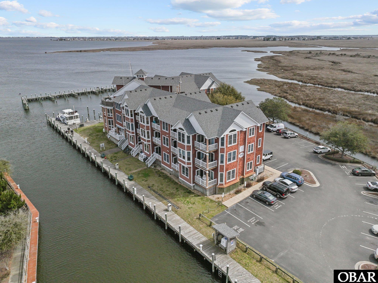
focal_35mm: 24
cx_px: 189
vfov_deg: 56.8
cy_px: 142
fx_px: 262
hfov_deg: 71.6
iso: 140
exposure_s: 1/8000
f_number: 2.8
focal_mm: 12.29
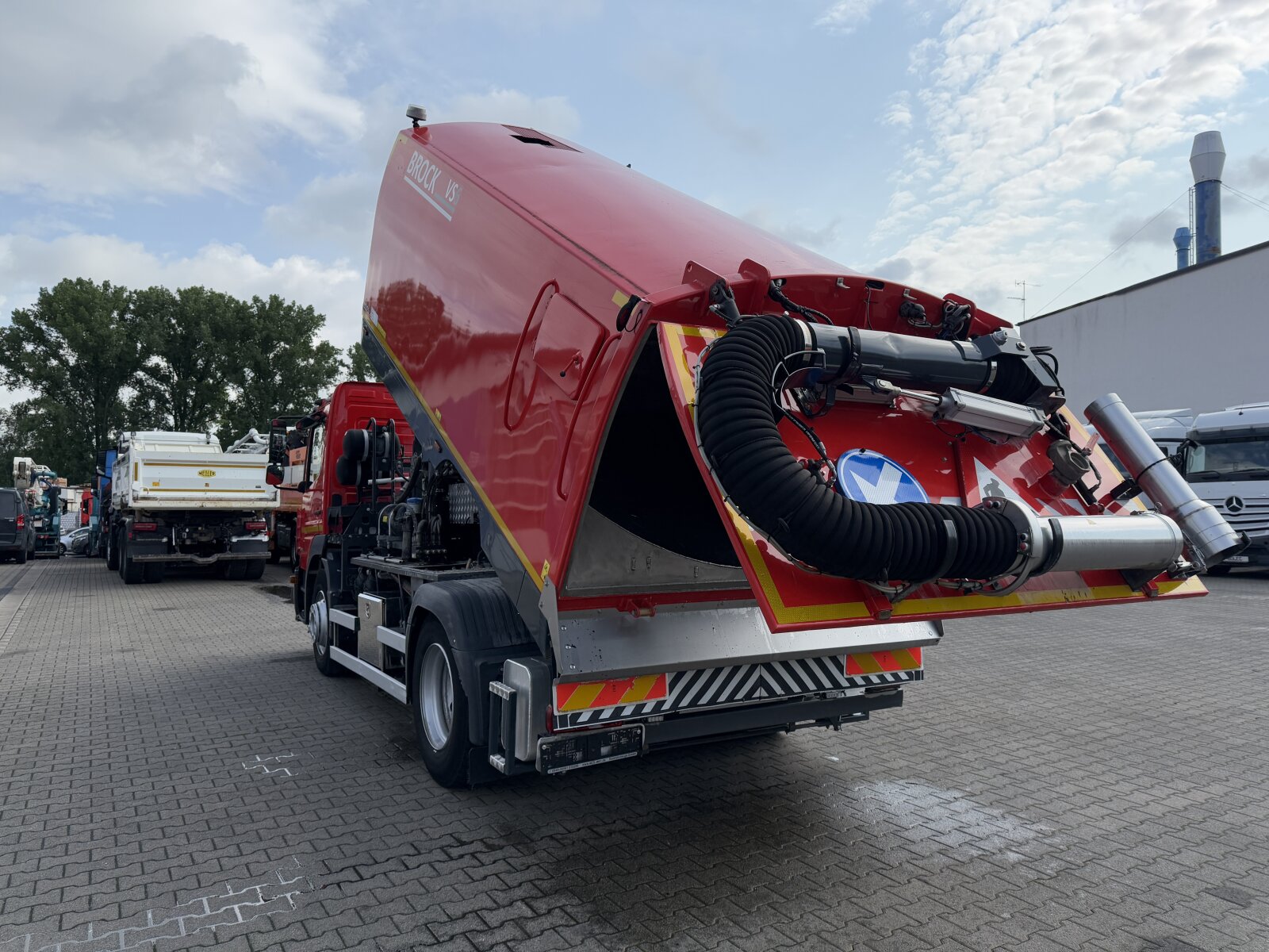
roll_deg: -0.8
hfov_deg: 71.6
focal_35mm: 24
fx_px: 880
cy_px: 476
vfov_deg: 56.8
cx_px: 634
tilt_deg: +2.0
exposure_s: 1/6711
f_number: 1.78
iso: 125
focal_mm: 6.76
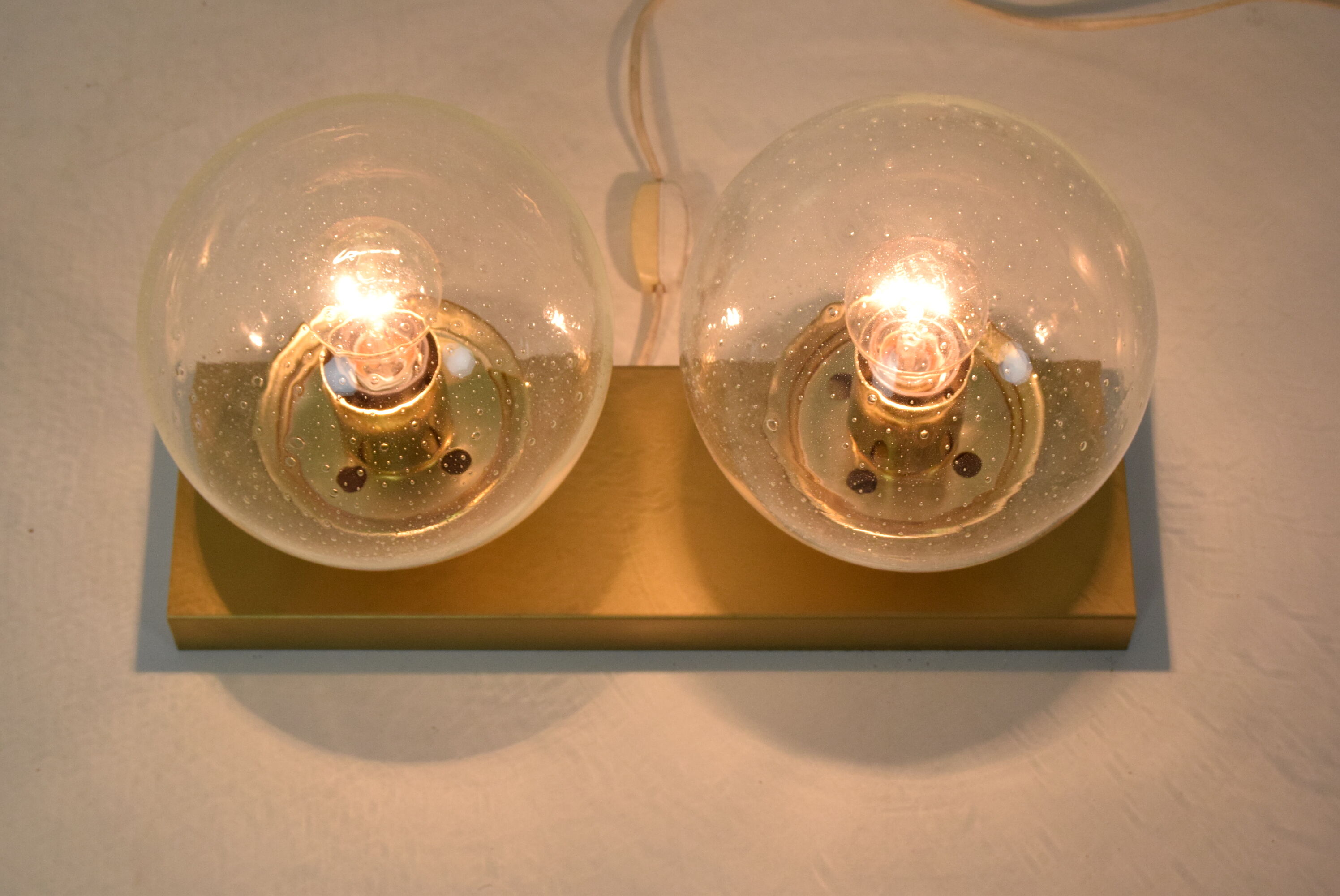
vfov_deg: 16.6
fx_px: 3073
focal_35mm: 82
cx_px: 670
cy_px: 448
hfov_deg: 24.6
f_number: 10
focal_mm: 55
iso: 1600
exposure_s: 1/400
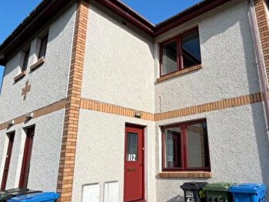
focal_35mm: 28
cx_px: 171
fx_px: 218
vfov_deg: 49.8
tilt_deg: +16.0
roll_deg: +1.9
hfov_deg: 62.4
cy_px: 99
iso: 25
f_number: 2.2
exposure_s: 1/770
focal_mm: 2.22
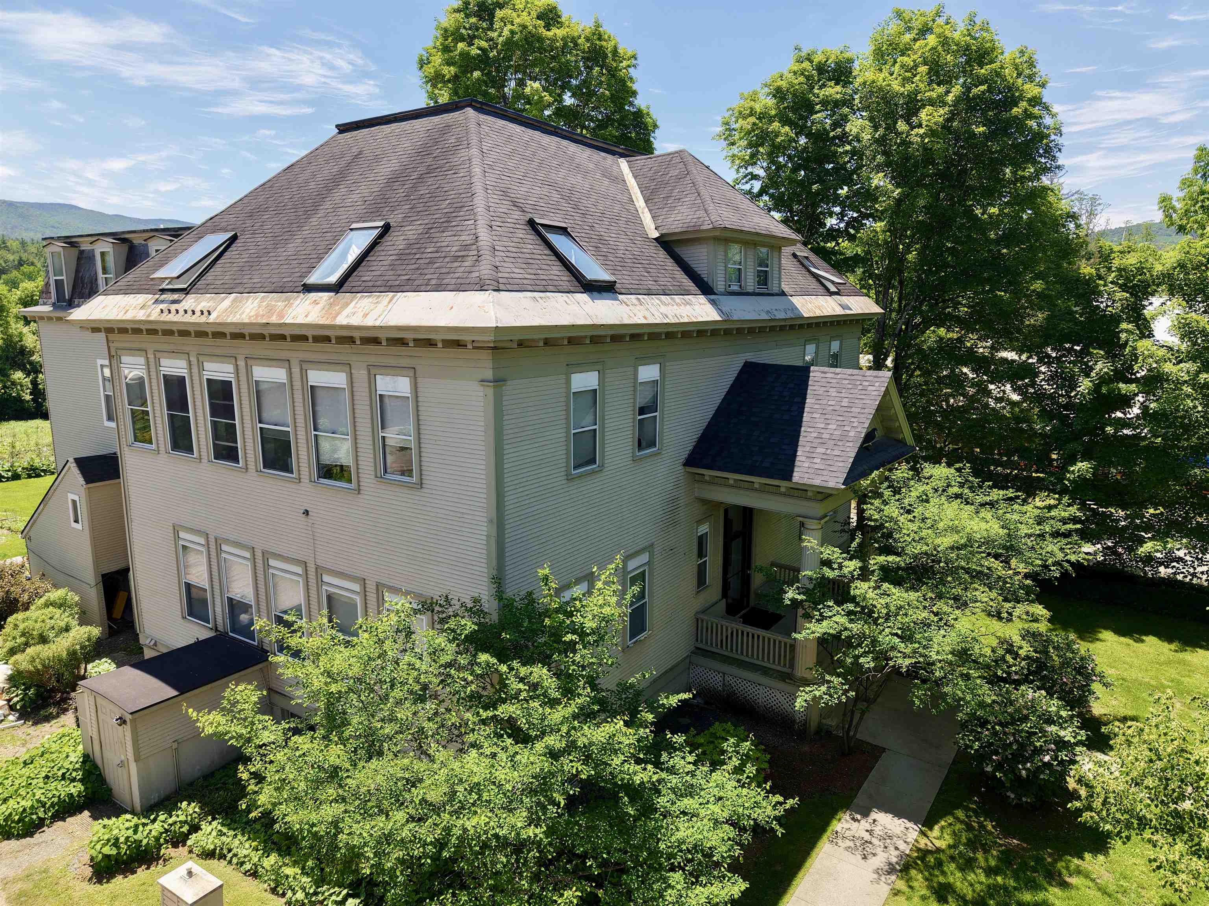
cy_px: 453
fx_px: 838
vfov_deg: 56.8
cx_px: 604
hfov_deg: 71.6
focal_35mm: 24
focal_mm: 8.67
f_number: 1.8
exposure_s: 1/100
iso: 260
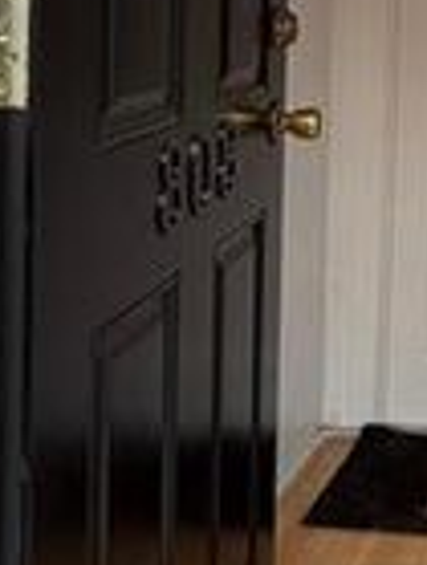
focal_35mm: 67
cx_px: 610
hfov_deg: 19.6
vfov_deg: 27.8
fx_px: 1097
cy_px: 55
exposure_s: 1/238
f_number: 2.2
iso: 50
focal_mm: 2.22
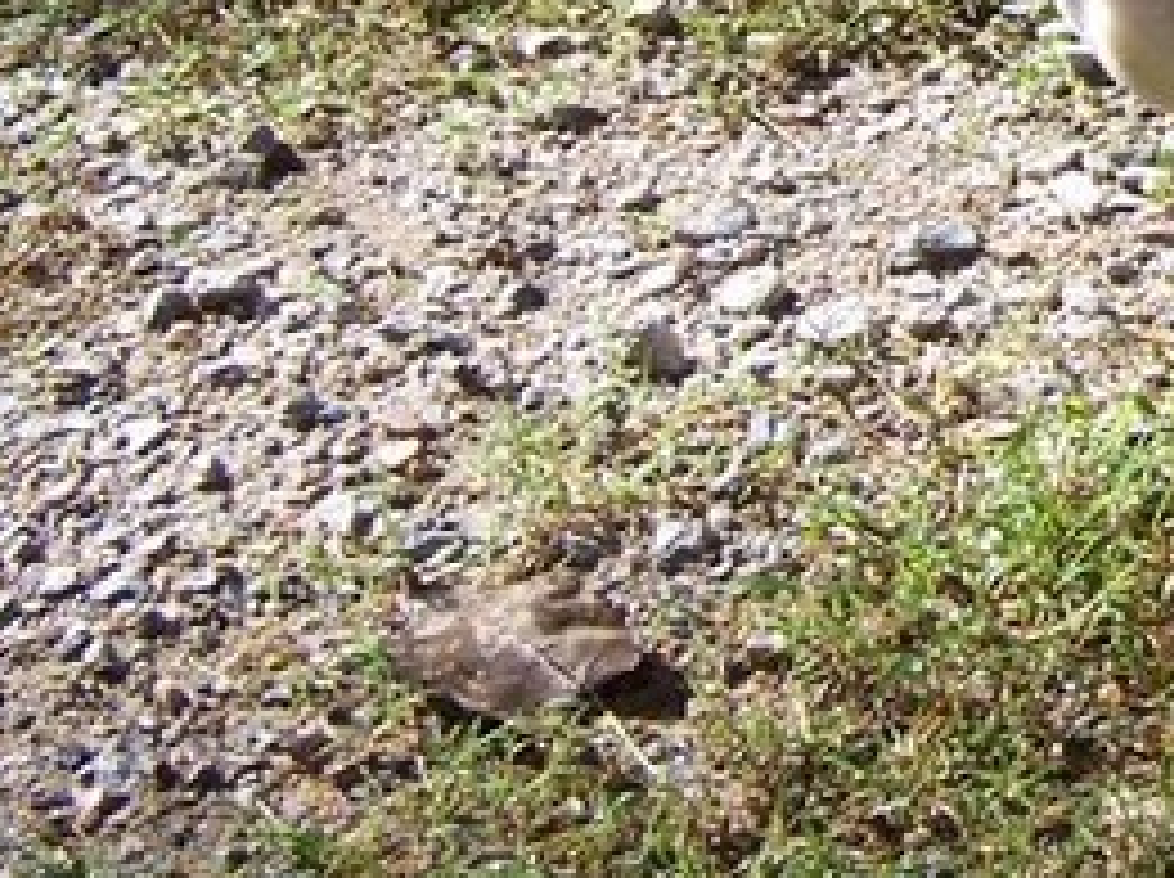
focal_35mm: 112
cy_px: -99
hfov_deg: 16.5
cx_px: 1592
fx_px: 3793
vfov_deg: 12.9
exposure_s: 1/500
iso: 80
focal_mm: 6.3
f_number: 2.8
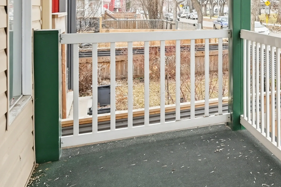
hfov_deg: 31.2
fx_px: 382
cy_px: 17
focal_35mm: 49
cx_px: 366
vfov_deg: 26.5
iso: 400
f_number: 8
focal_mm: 16
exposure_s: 1/40
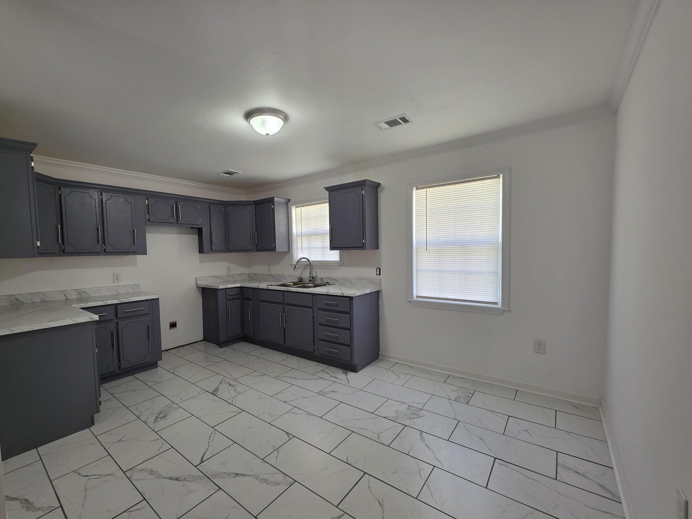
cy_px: 272
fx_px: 280
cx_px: 322
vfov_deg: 85.6
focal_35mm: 14
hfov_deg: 101.9
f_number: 1.9
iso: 160
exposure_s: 1/120
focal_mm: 2.2
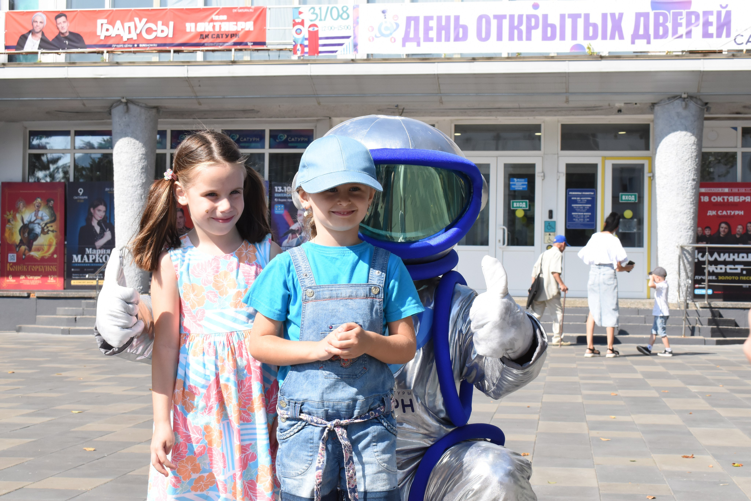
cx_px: 376
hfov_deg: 33.4
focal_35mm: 60
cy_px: 250
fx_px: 1252
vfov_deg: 22.6
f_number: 13
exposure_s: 1/640
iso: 800
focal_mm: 40
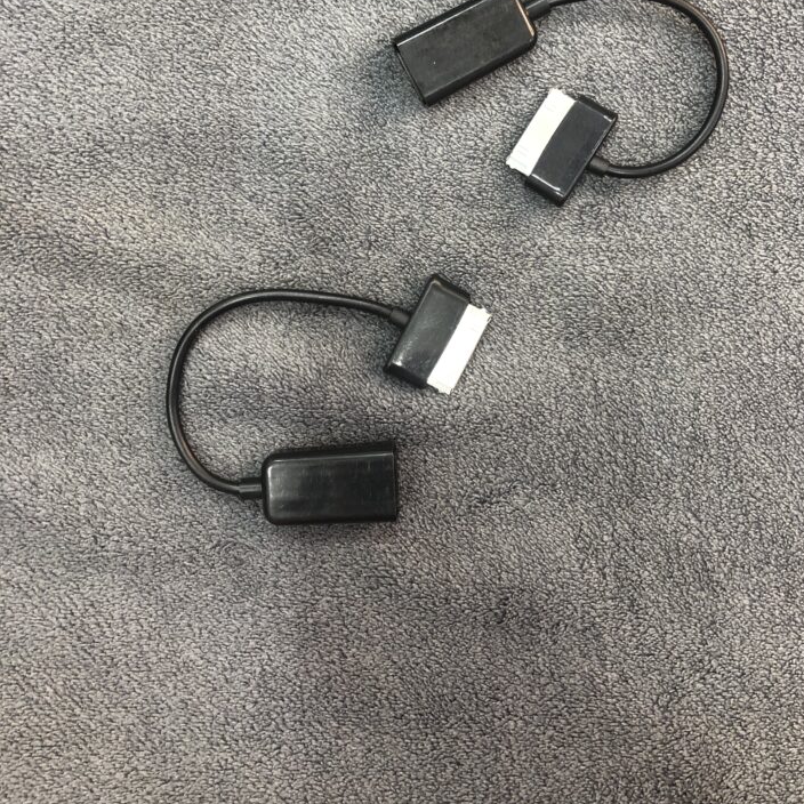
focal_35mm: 36
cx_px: 437
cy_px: 222
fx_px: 946
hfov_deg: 46.0
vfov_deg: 44.8
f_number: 1.8
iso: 40
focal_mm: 4
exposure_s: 1/33
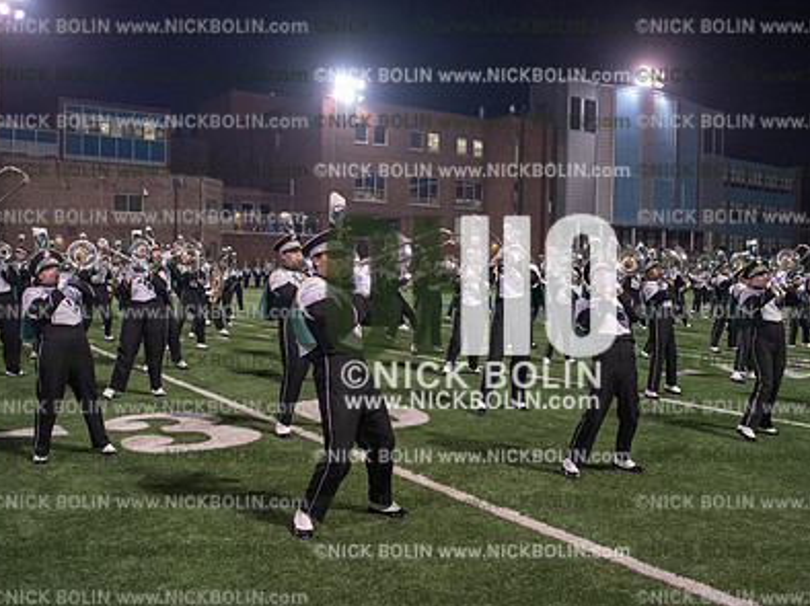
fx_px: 795
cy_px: 313
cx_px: 471
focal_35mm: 34
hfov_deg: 53.7
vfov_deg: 41.7
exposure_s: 1/500
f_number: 3.2
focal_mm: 24
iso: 3200
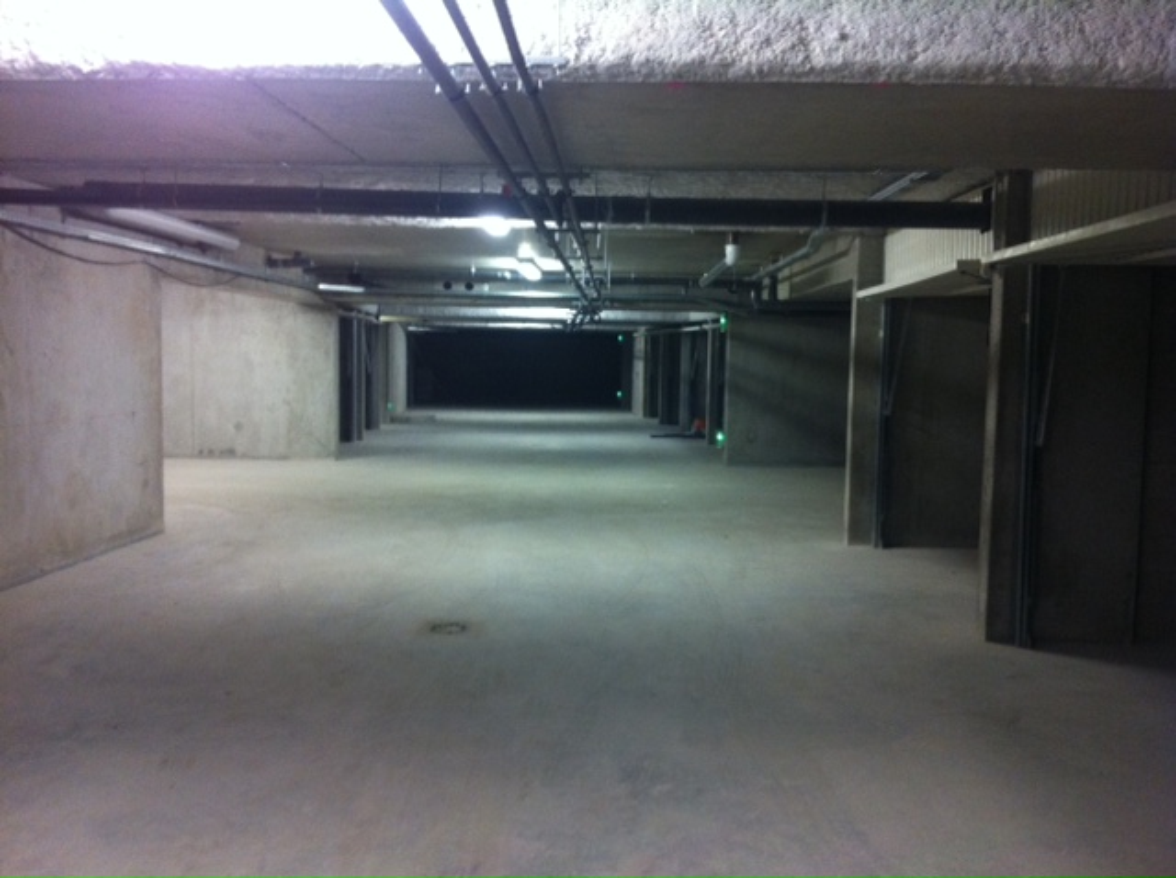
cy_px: 439
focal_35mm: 35
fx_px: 1187
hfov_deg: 52.7
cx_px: 588
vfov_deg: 40.6
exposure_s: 1/15
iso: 160
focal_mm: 3.85
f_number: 2.8
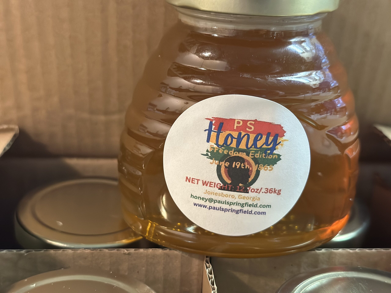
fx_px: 542
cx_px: 196
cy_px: 146
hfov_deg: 39.7
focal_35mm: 48
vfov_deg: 30.3
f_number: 1.78
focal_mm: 6.86
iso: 640
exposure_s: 1/40
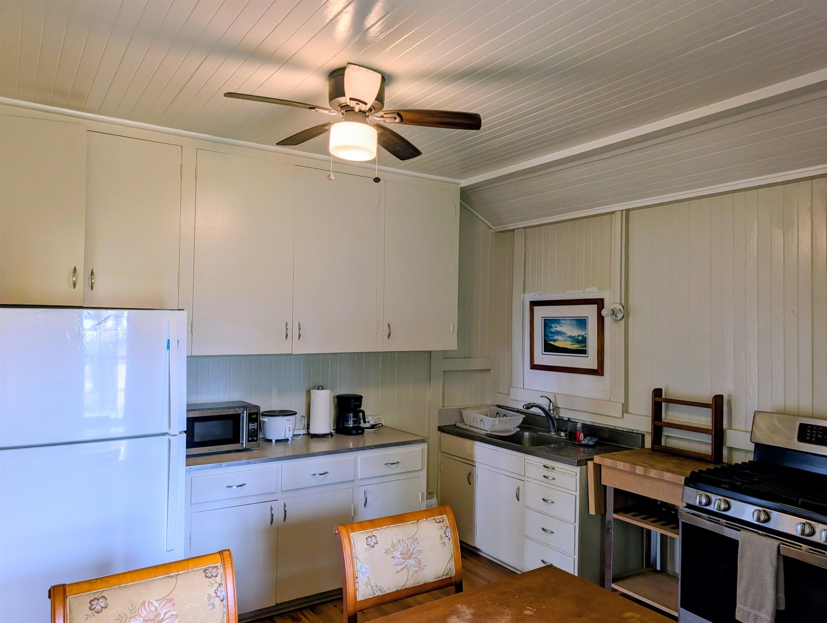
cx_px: 414
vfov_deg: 56.9
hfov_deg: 71.5
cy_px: 312
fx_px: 574
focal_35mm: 24
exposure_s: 1/120
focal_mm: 6.9
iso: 37
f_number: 1.68
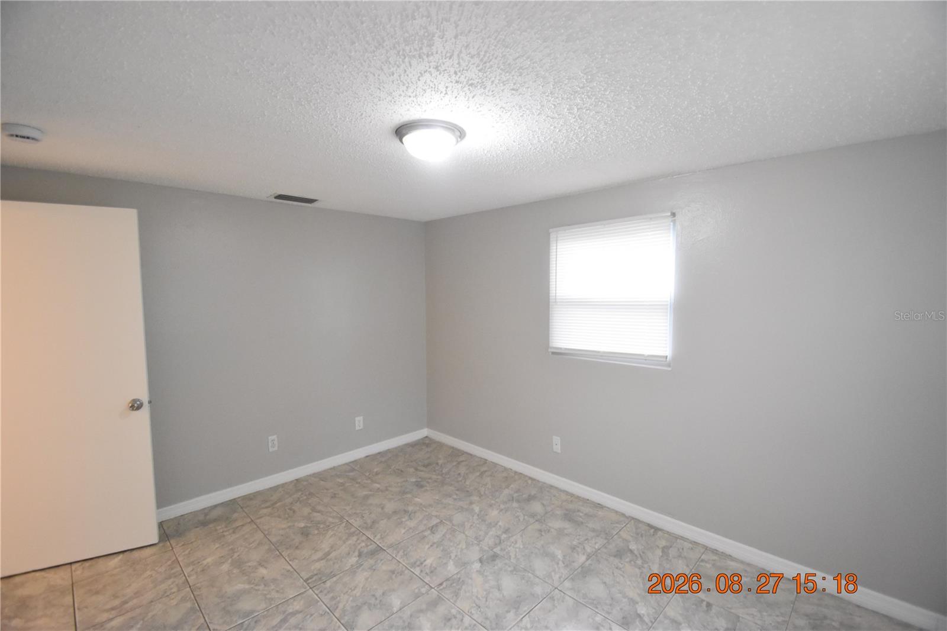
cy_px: 316
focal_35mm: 15
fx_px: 394
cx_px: 474
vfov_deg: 77.3
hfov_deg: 100.4
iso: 2800
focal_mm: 10
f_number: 3.5
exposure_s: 1/60
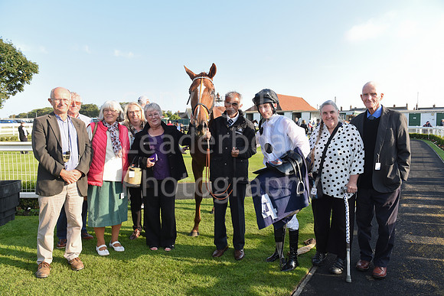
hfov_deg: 73.7
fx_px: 296
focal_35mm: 24
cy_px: 148
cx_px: 222
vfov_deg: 53.2
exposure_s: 1/640
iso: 500
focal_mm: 24
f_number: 5.6
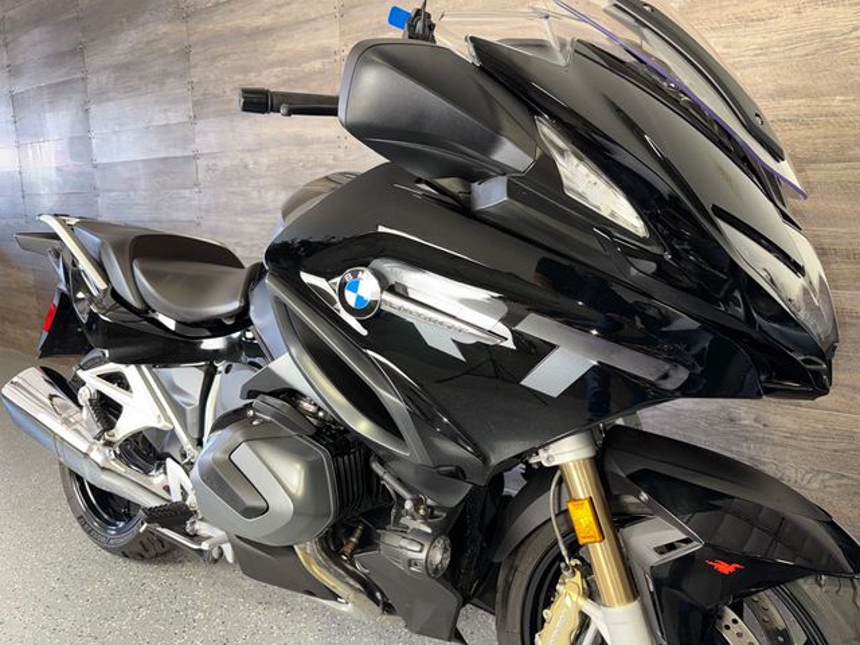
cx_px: 430
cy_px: 322
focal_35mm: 24
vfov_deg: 56.8
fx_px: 596
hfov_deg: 71.6
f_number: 1.78
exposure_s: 1/17
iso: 80
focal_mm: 6.76
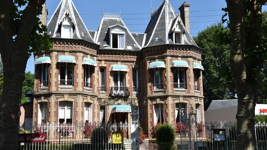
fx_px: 340
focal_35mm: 48
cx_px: 132
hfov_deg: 42.9
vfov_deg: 24.9
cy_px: 75
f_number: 9
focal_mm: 30
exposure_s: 1/320
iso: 200
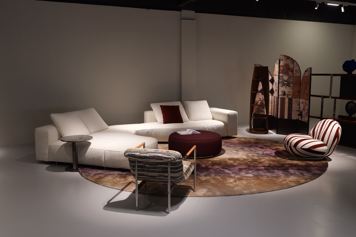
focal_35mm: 34
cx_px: 178
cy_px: 118
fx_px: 336
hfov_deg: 55.8
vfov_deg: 38.9
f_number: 2.8
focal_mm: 34
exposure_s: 1/40
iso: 250
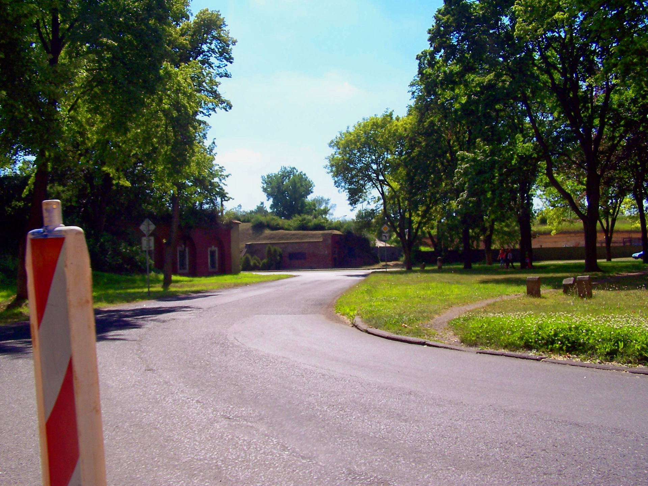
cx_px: 324
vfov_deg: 37.7
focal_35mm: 38
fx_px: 711
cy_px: 243
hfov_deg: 49.0
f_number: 4
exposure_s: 1/500
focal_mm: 6.3
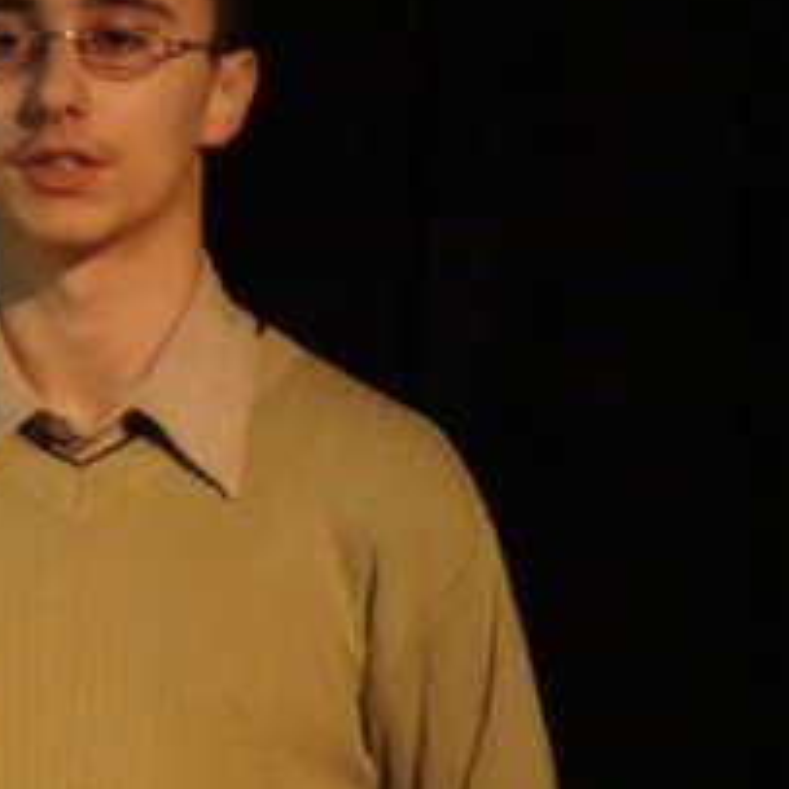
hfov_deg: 1.4
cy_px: 435
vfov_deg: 1.4
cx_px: 23
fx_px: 31615
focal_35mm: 1226
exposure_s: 1/80
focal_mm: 300
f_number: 5.6
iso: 3200
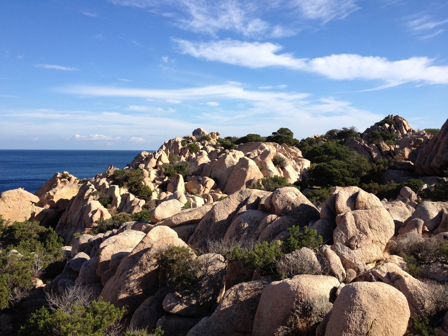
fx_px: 453
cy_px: 168
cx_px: 224
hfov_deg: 52.6
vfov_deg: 40.7
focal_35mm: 35
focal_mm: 4.28
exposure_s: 1/1577
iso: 64
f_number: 2.4
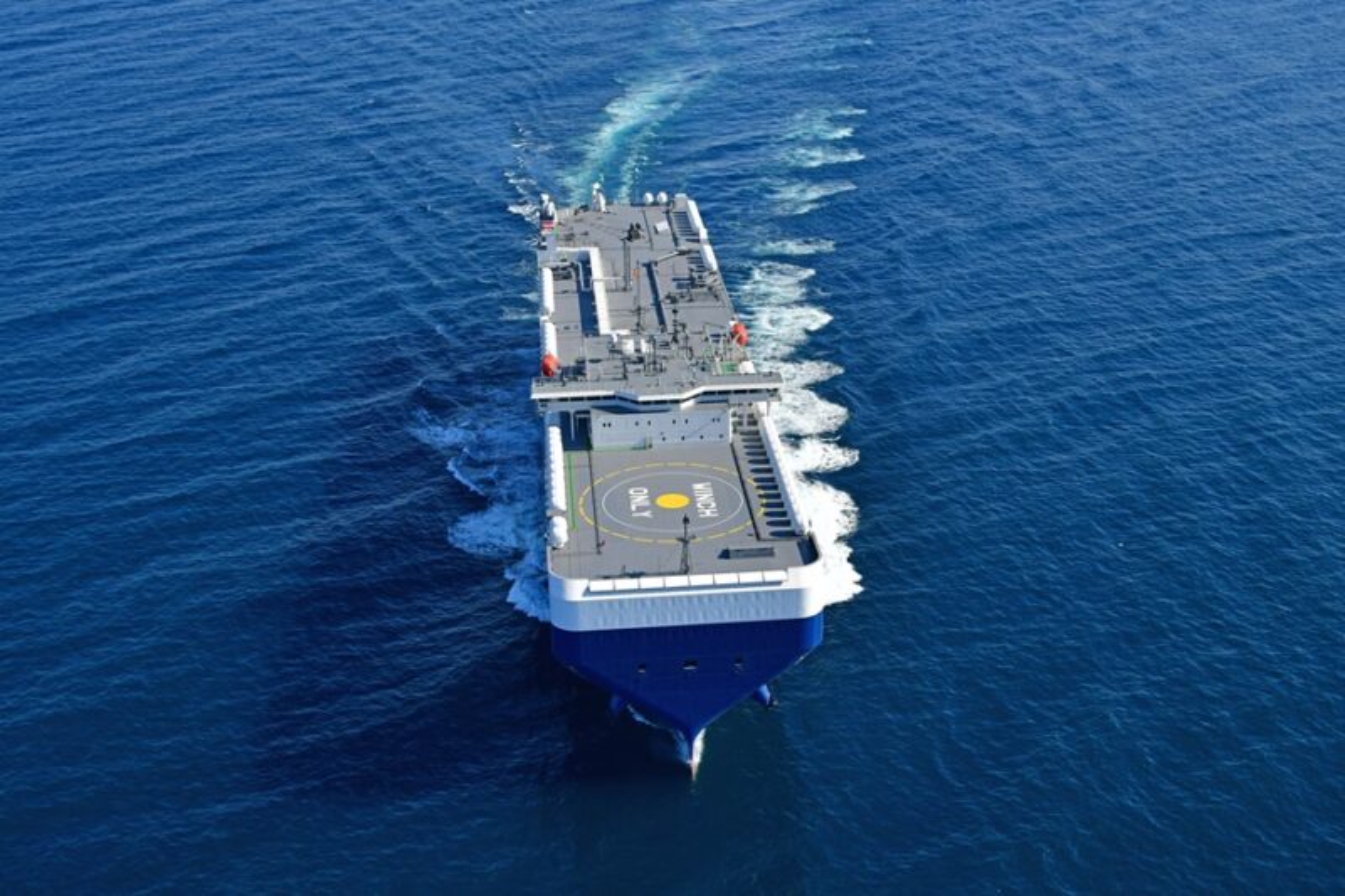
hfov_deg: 50.7
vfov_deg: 35.0
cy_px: 448
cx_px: 672
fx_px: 1419
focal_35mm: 38
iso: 100
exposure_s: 1/1000
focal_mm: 38
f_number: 5.6
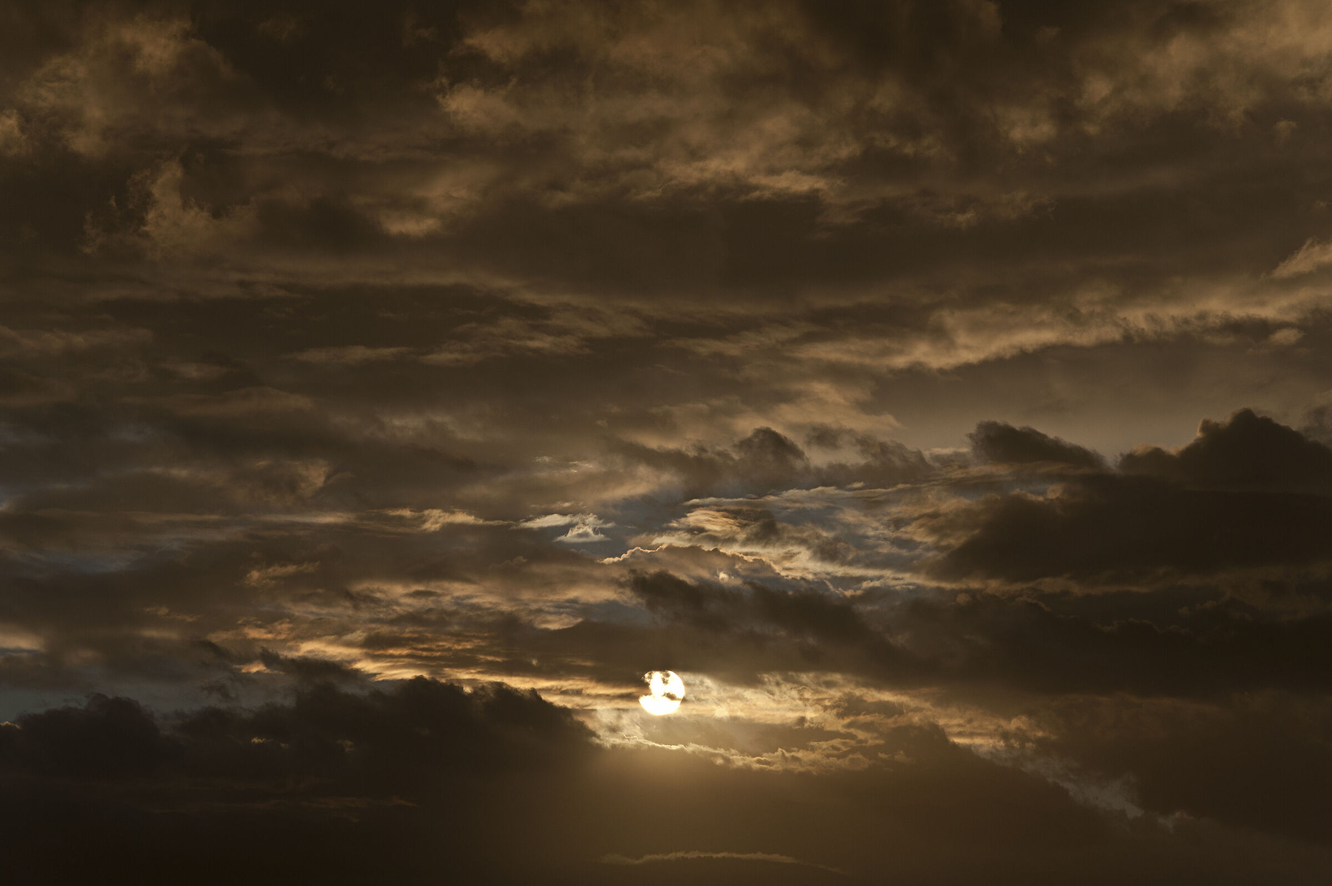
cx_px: 666
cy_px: 443
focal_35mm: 135
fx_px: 4992
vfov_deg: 10.1
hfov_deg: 15.2
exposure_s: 1/1250
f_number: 8
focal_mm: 135
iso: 200
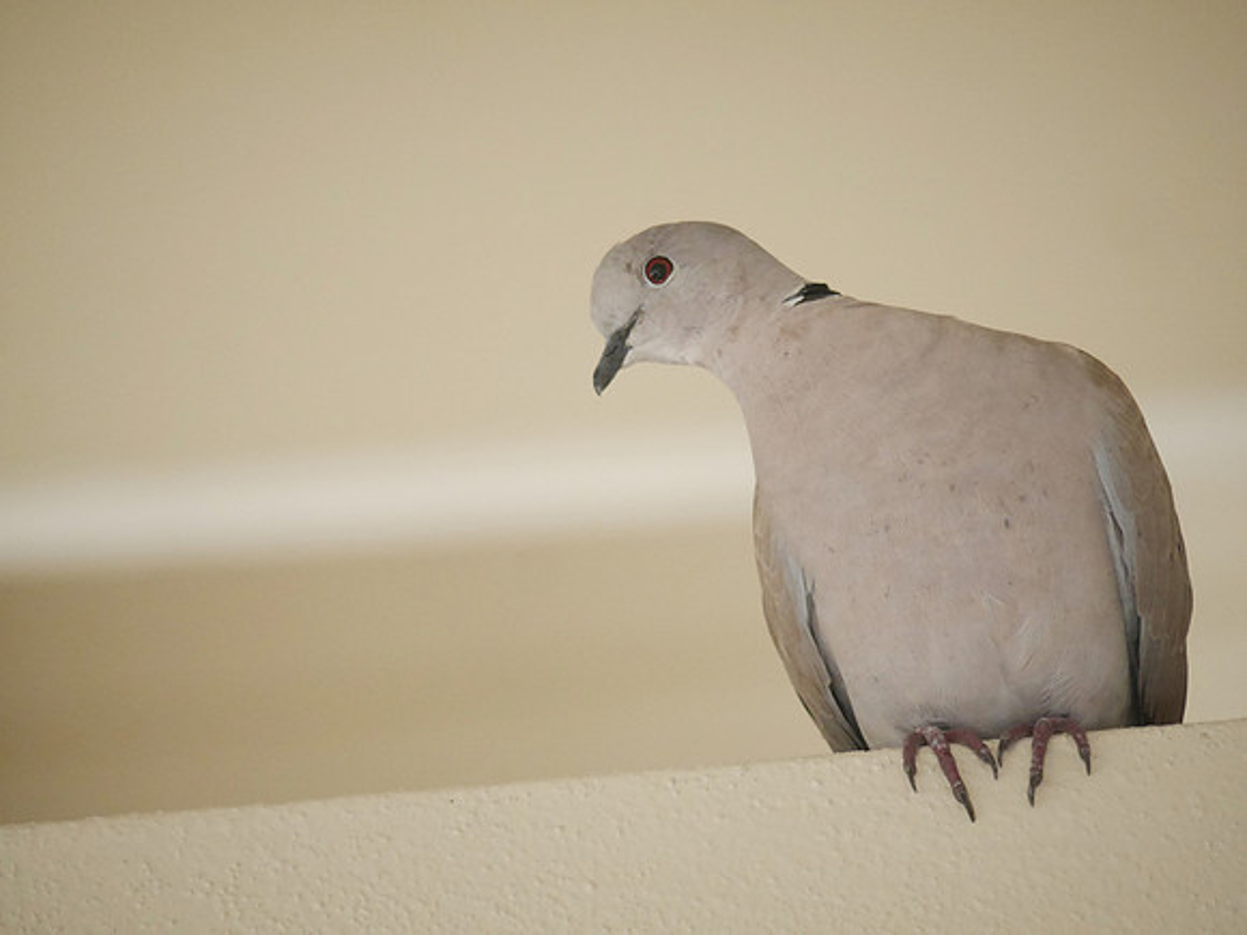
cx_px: 624
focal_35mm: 600
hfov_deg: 3.3
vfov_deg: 2.5
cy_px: 468
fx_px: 21614
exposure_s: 1/800
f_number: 5.6
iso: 3200
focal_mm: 300
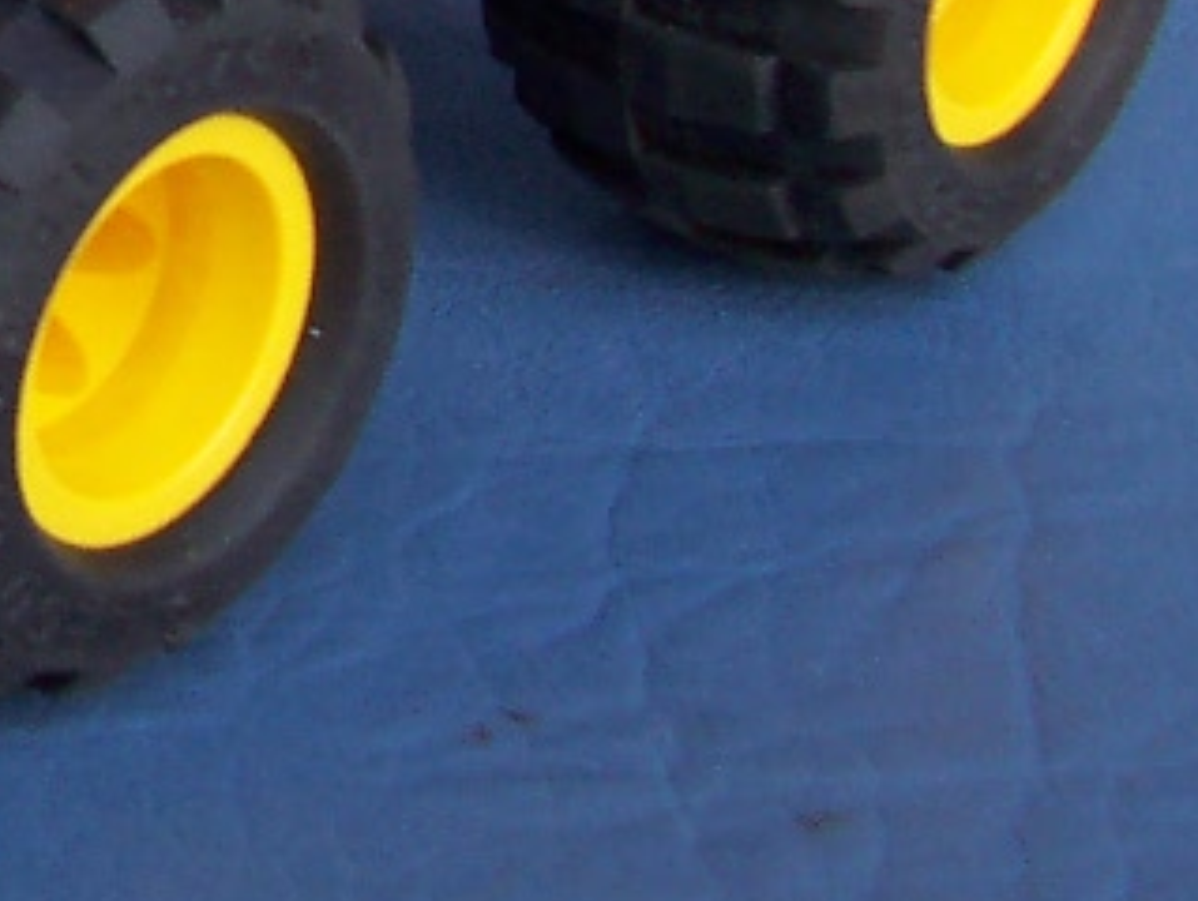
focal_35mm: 139
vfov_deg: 10.1
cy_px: -687
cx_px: -920
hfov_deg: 12.9
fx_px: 4816
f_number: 2.8
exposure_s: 1/45
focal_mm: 5.6
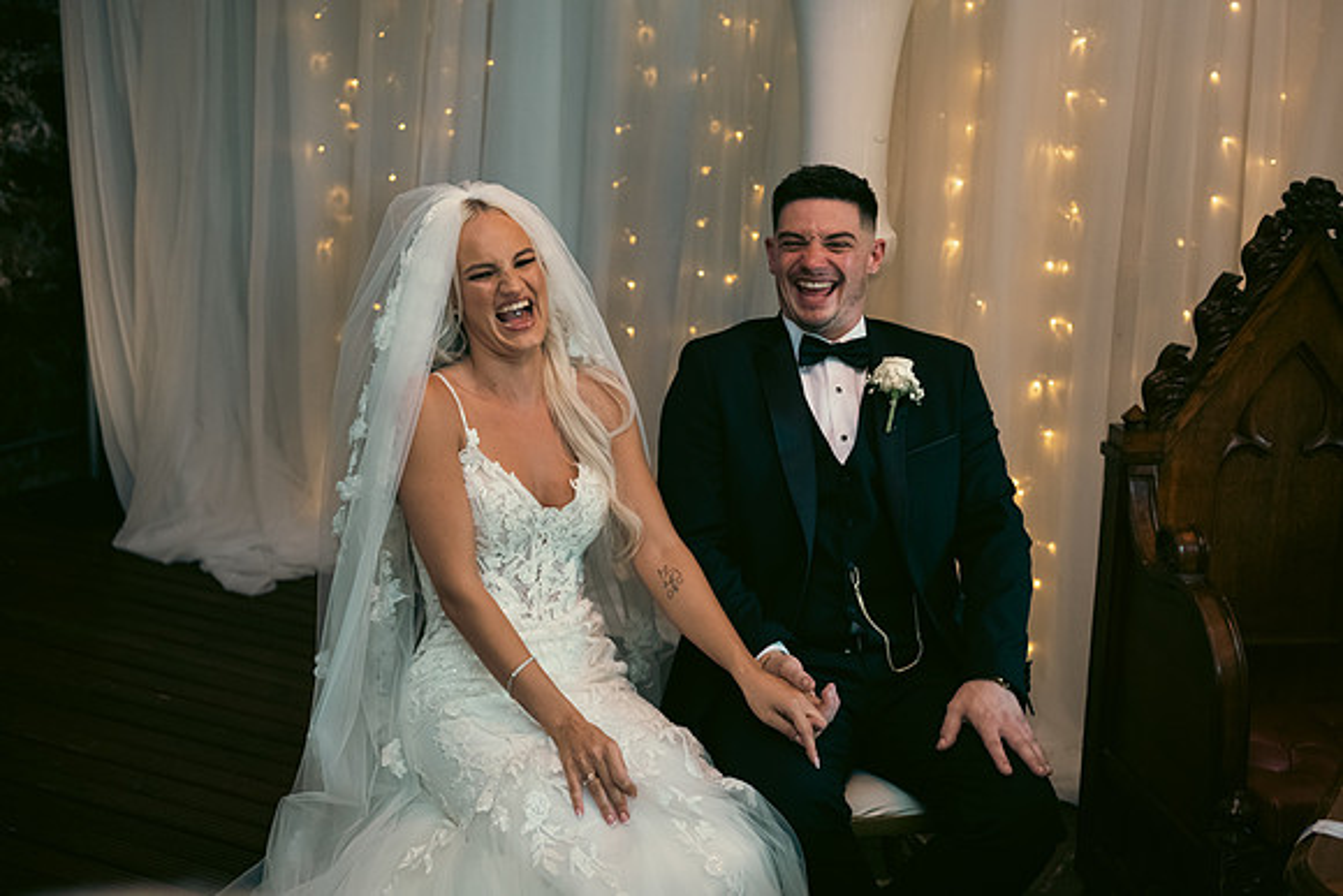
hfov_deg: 39.6
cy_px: 448
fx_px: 1866
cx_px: 672
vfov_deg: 27.0
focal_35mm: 50
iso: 1250
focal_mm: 50
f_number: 3.5
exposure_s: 1/160
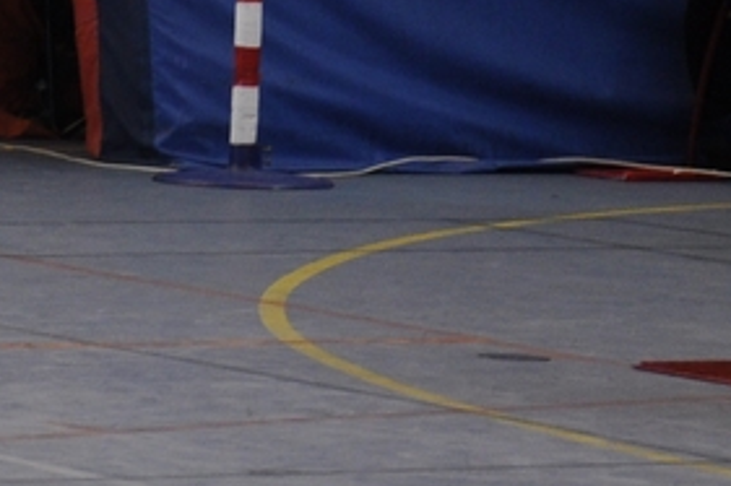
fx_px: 7789
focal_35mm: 384
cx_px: -523
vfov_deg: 3.6
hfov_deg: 5.3
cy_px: 347
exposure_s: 1/125
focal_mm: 45
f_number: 5.6
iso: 400
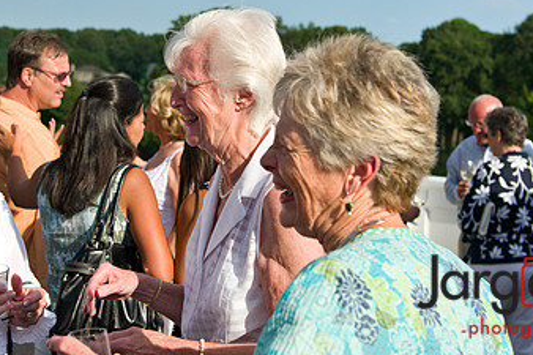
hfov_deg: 28.0
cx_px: 197
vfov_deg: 18.7
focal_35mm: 72
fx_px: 1065
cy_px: 57
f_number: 4.5
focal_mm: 42
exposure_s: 1/3200
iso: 400
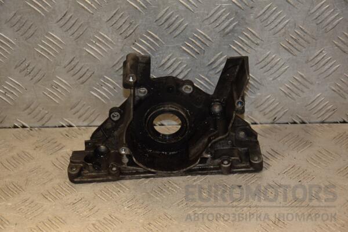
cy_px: 116
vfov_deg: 14.7
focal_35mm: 93
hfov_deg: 21.9
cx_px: 174
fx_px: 899
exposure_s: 1/200
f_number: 5.3
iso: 800
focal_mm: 62
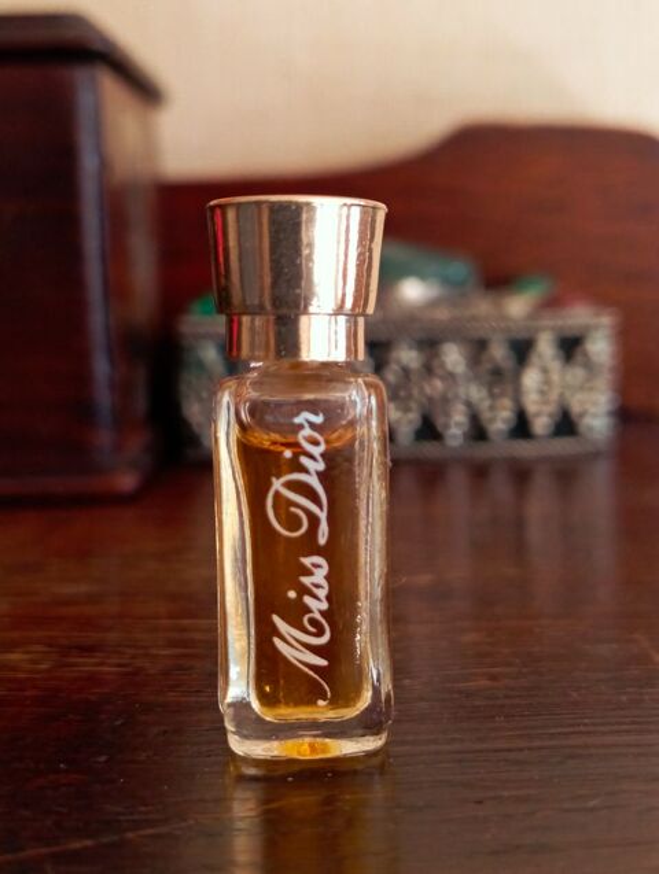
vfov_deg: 63.4
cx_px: 330
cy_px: 437
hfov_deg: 49.9
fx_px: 709
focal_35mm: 28
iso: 249
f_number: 1.8
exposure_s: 1/50
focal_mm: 4.25
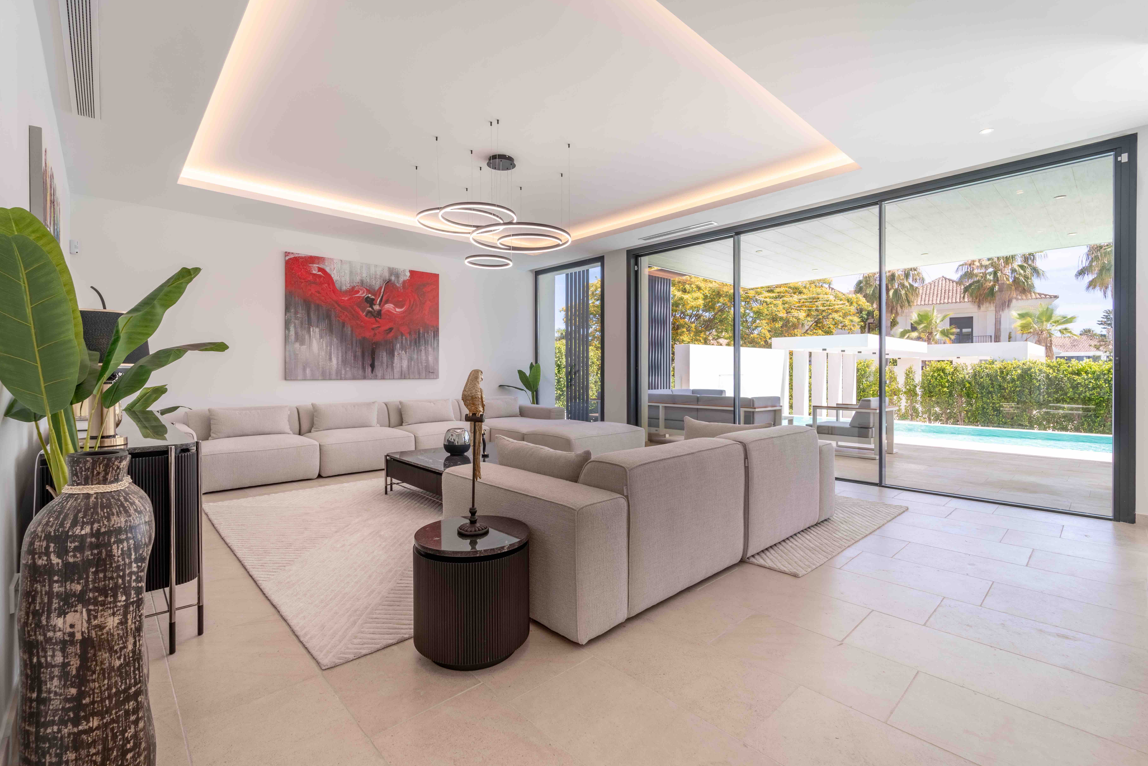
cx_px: 564
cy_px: 386
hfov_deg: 100.4
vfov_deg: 77.3
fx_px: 478
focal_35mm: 15
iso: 200
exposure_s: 1/800
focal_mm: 14
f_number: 9
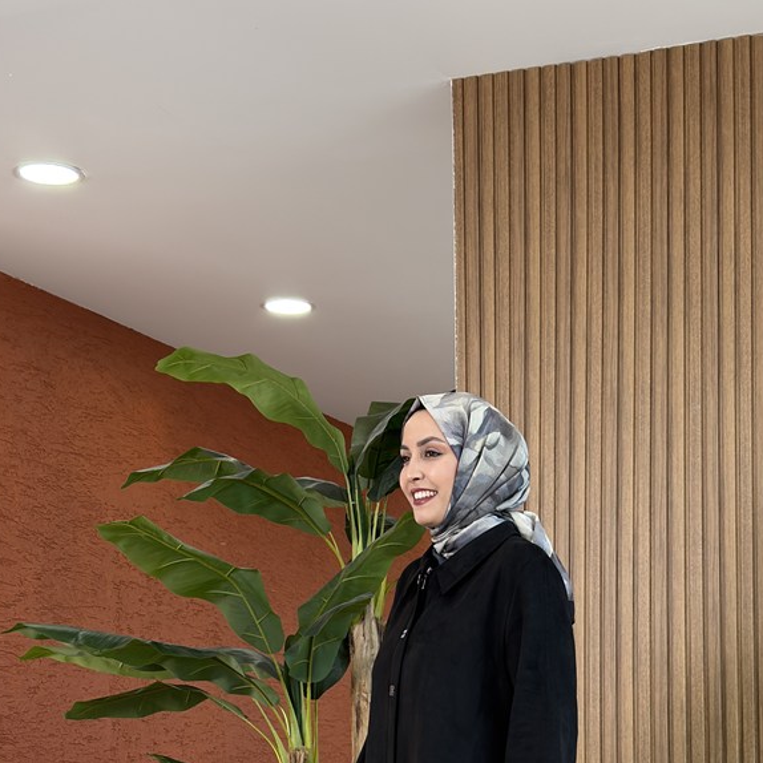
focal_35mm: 69
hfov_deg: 24.9
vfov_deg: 23.9
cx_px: 514
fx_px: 1721
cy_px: 763
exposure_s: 1/81
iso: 100
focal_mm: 6.76
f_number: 1.78
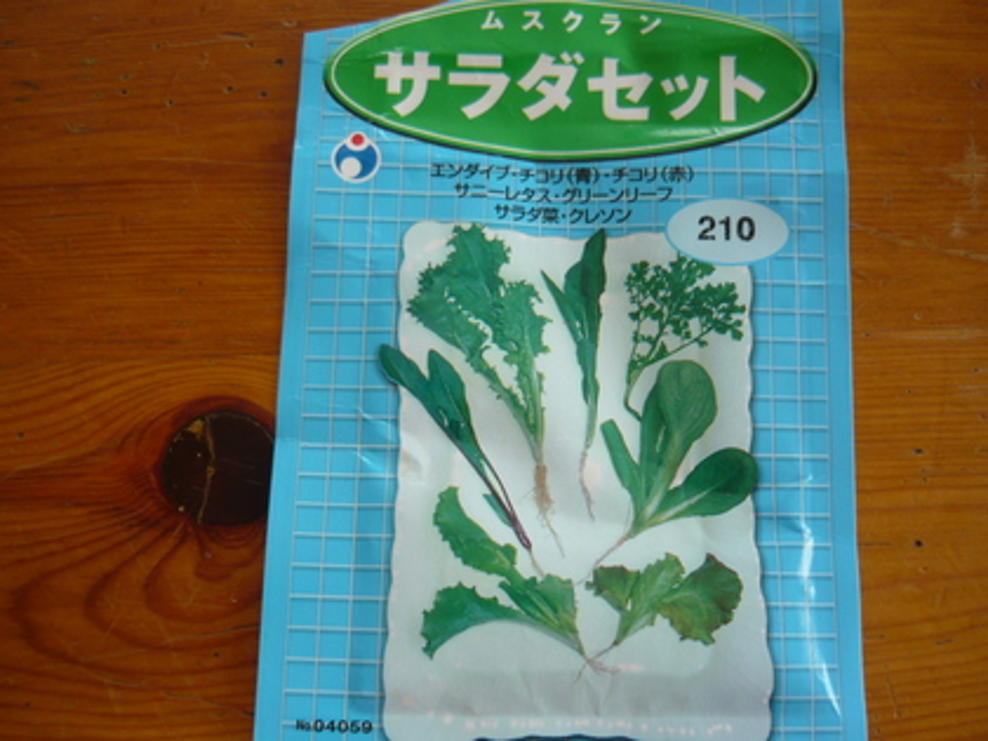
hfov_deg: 55.4
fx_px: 942
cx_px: 494
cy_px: 370
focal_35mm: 33
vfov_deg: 42.9
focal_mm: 5.5
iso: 100
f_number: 2.8
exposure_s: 1/160
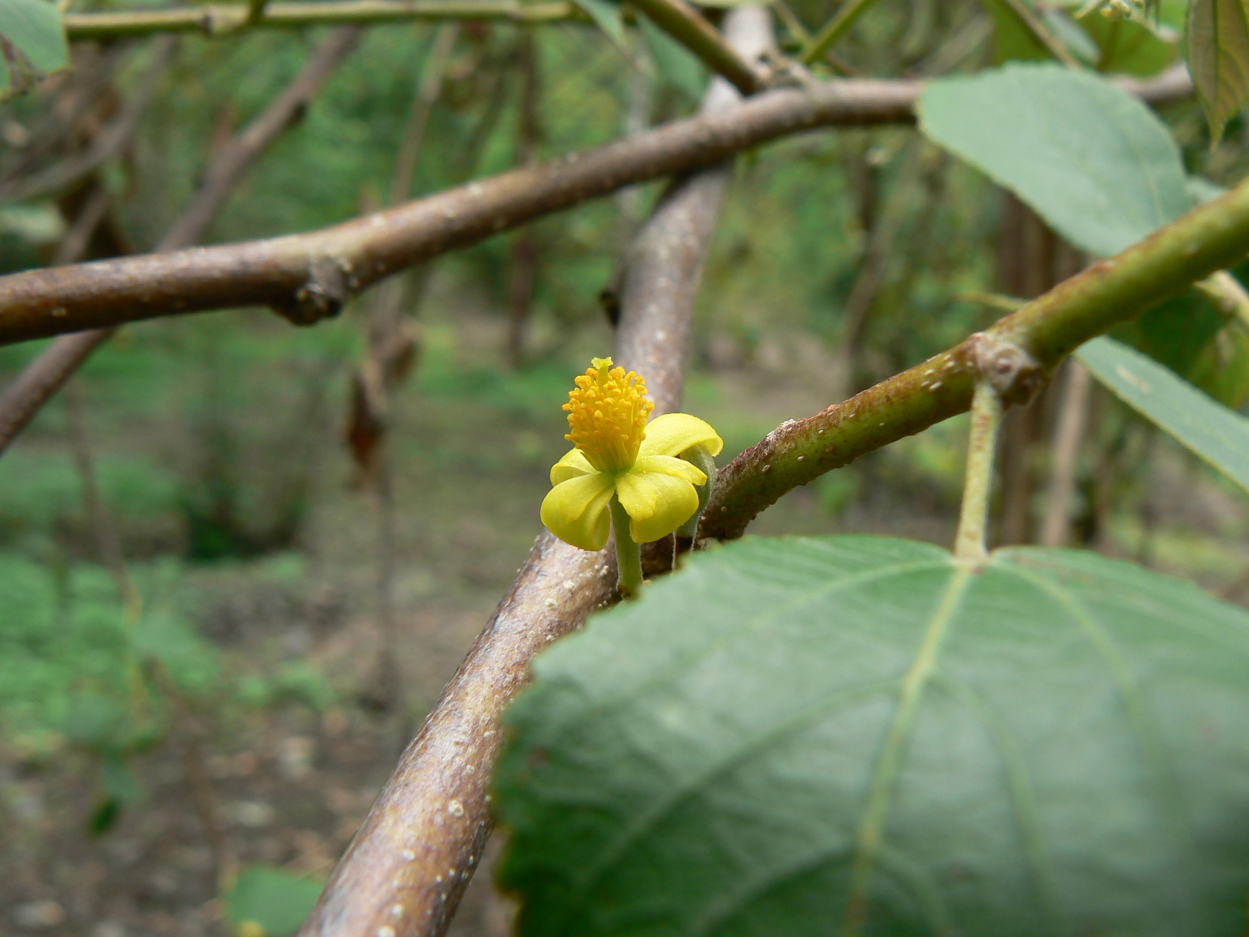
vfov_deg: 39.7
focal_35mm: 36
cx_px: 624
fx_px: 1299
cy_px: 468
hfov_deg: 51.4
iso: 80
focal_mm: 6
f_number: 5.6
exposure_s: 1/160
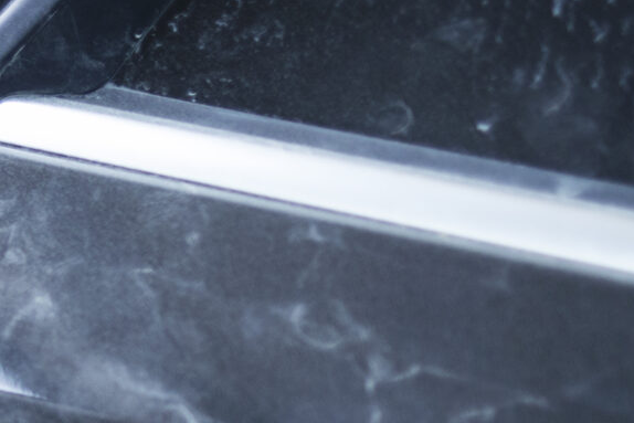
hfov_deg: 8.8
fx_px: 3928
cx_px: -557
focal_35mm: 223
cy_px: 801
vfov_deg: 6.0
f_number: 1.6
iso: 500
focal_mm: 50
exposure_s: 1/250
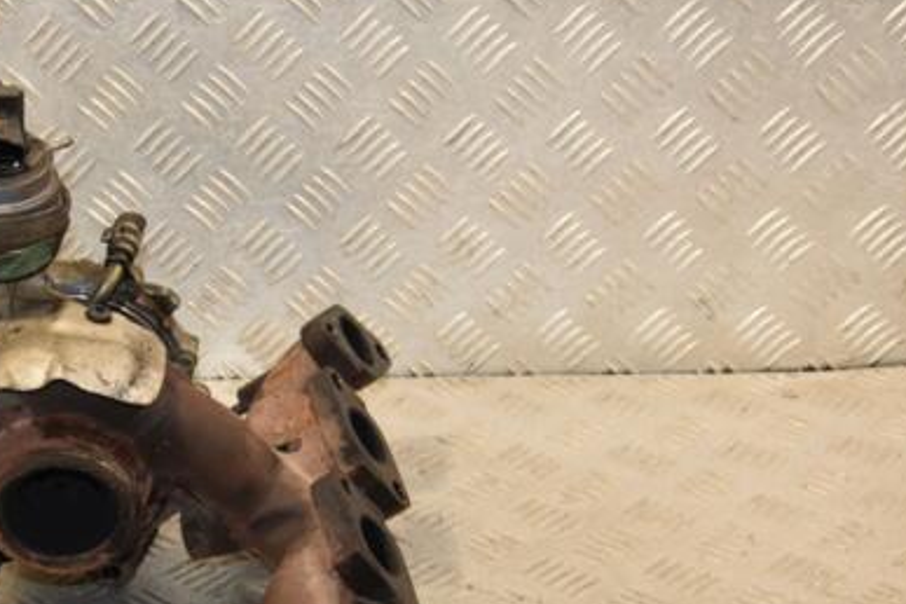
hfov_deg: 25.3
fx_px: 1988
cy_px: 435
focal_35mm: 79
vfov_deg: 17.2
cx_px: 218
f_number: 6.3
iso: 800
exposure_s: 1/200
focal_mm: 34
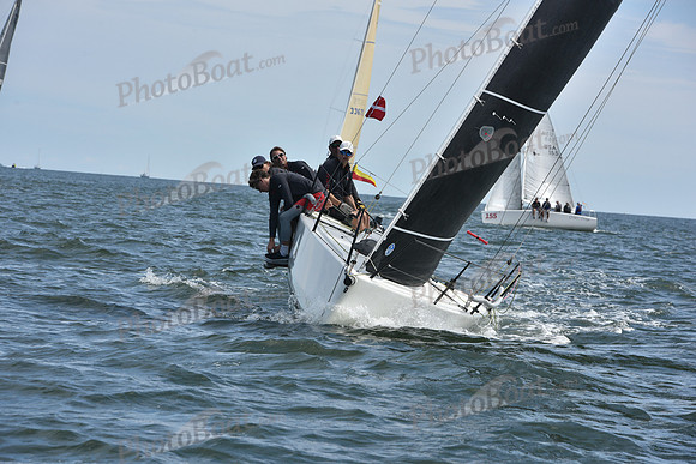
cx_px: 348
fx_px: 3094
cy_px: 232
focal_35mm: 160
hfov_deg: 12.8
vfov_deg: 8.6
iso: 320
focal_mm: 160
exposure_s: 1/1000
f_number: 10
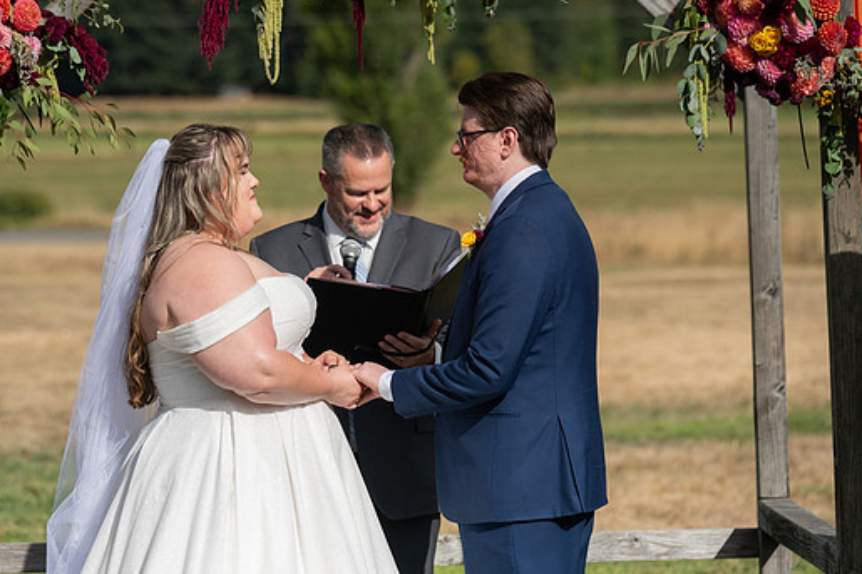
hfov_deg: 12.2
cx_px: 382
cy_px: 292
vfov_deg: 8.1
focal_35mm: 169
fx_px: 4045
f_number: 4.5
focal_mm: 150
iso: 400
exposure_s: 1/8000
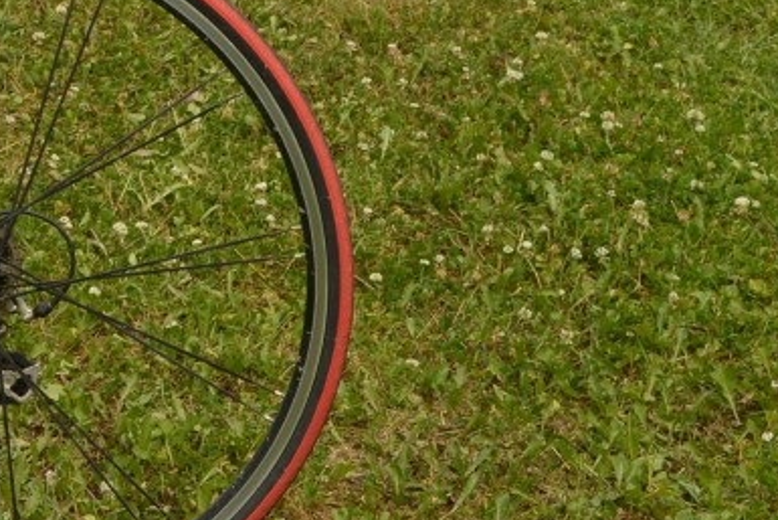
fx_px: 3459
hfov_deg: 12.1
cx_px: -449
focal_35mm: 160
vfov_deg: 8.2
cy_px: -445
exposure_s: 1/250
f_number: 10
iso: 200
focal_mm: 38
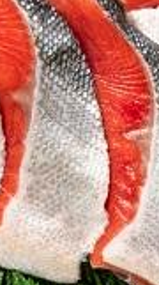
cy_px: 8
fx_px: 2945
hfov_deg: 3.1
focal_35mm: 391
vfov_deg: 5.5
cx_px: -67
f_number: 20
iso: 200
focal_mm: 120
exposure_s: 1/160
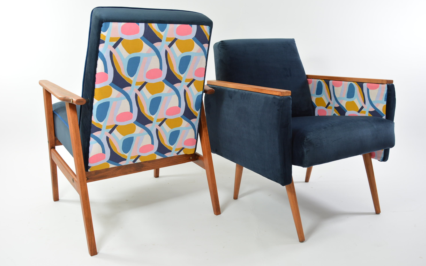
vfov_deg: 38.8
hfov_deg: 58.9
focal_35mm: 33
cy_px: 127
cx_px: 212
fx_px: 378
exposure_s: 1/60
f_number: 5.6
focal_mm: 21
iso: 450
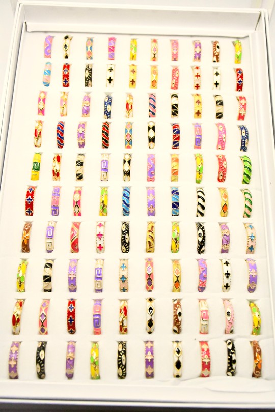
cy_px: 206
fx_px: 596
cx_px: 138
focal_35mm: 52
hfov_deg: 26.0
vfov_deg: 38.2
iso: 16000
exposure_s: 1/1000
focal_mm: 35
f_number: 6.3
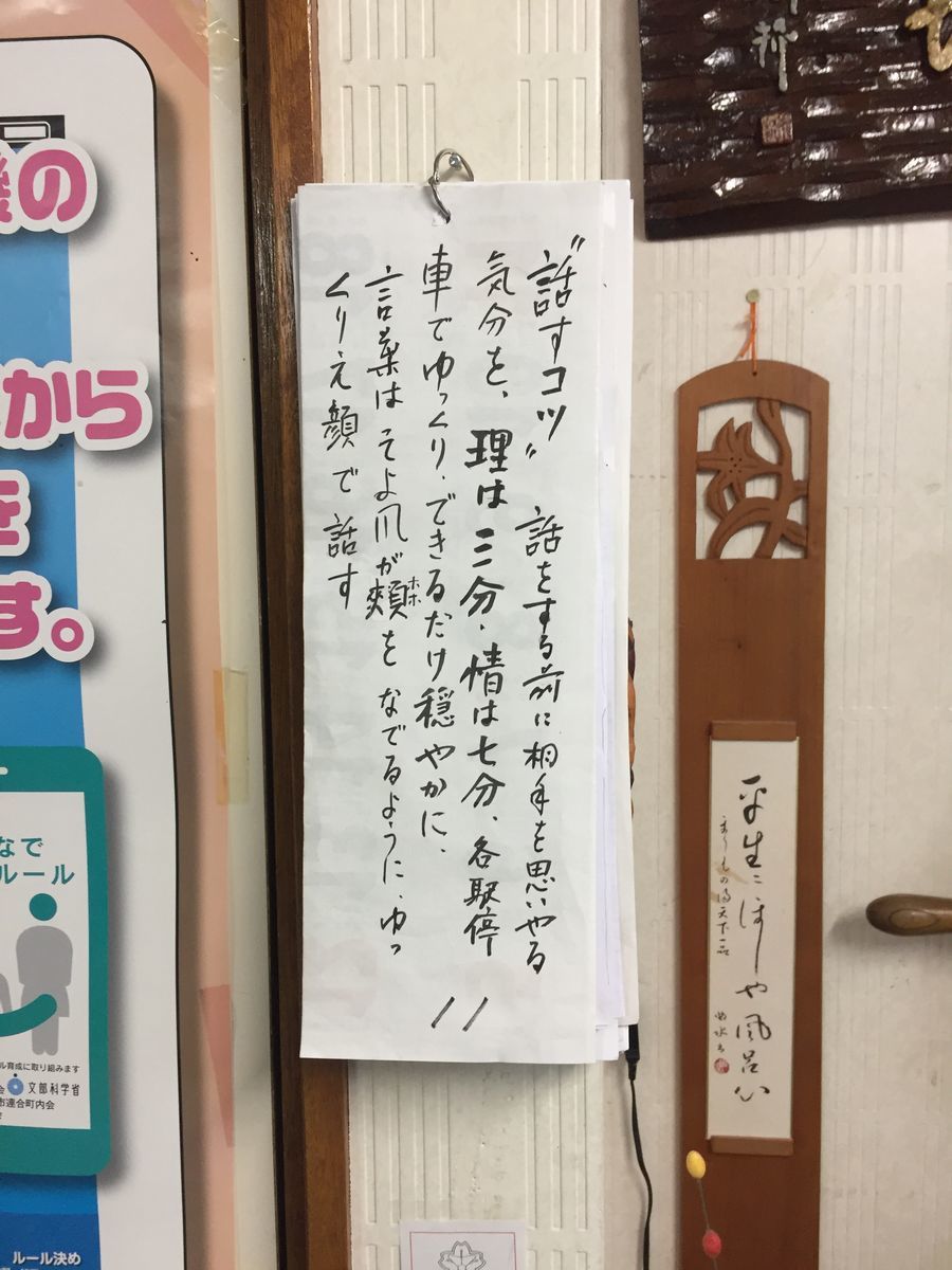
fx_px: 1063
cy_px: 635
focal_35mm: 29
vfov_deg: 61.7
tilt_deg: -4.9
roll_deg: +1.0
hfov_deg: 48.2
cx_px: 476
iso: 125
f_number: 2.2
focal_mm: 4.15
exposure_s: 1/33
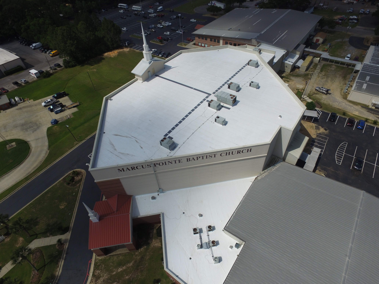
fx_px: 219
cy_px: 142
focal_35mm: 20
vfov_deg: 66.0
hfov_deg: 81.7
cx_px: 190
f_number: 2.8
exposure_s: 1/3247
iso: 100
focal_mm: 3.61
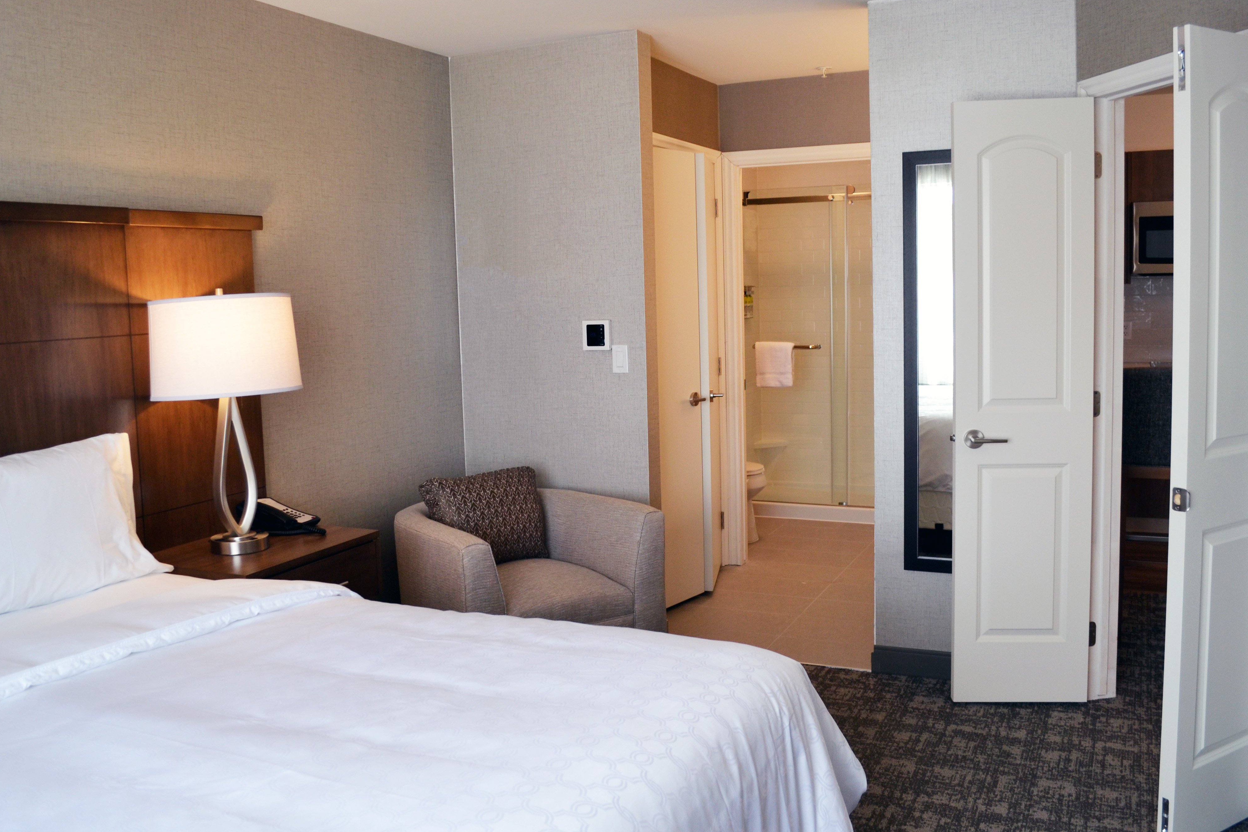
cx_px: 599
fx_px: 1075
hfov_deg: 60.3
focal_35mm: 31
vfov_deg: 42.3
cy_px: 389
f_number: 4.5
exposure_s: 1/60
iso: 400
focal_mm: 18
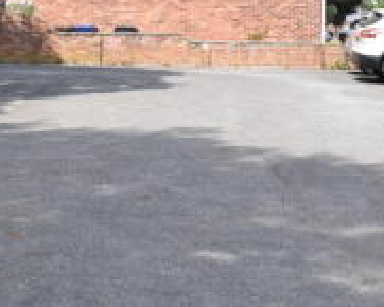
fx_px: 969
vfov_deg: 17.5
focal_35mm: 85
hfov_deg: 22.3
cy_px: -14
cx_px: 123
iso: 800
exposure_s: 1/250
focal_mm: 23
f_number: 16
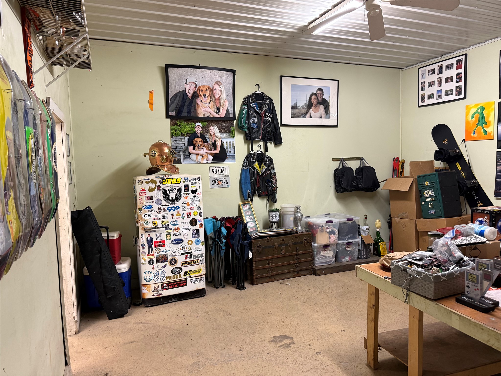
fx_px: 347
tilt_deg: -3.6
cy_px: 188
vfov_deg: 56.8
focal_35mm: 24
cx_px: 250
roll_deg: +1.3
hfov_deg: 71.6
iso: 320
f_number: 1.78
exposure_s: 1/60
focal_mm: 6.76
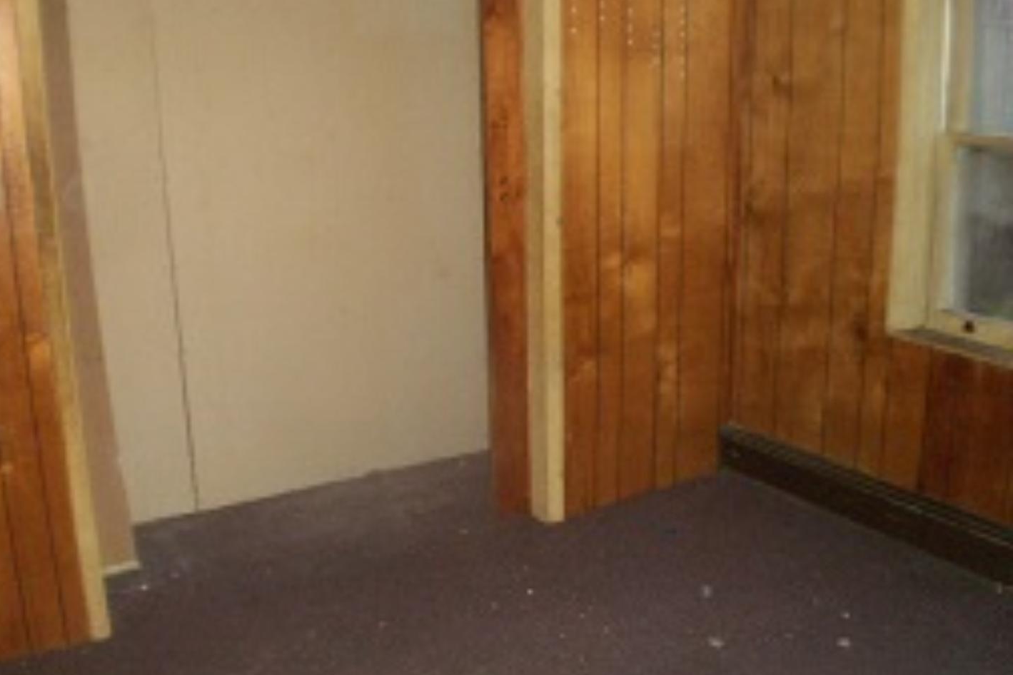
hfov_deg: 50.7
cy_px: 361
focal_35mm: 38
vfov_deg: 35.0
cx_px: 500
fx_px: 1069
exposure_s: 1/30
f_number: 3.1
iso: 400
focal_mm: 6.3
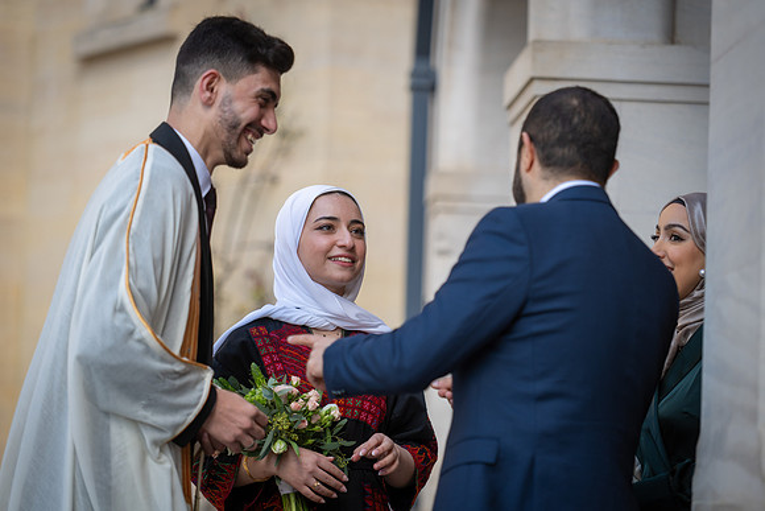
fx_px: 2976
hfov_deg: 14.7
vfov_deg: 9.8
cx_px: 382
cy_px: 256
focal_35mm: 140
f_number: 2.8
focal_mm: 140
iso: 100
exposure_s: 1/400
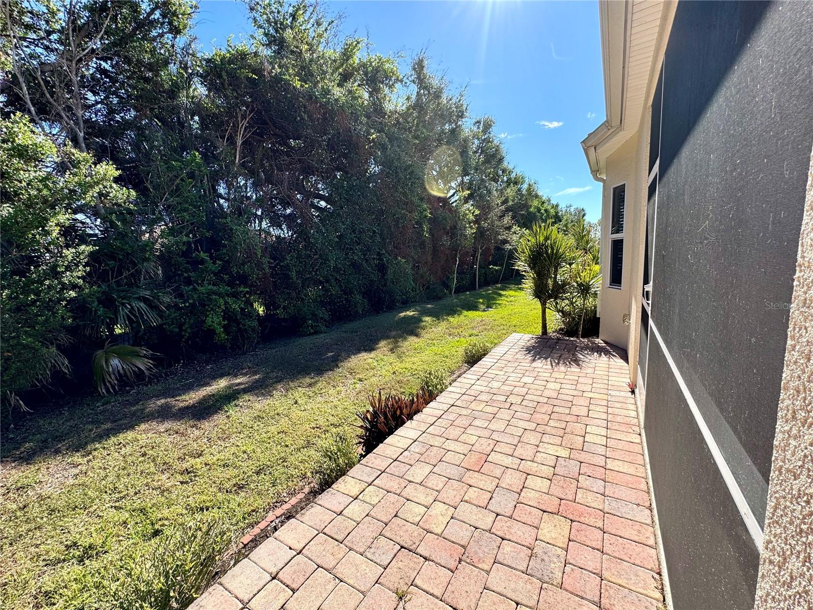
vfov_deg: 85.7
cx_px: 406
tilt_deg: -6.6
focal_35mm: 14
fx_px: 329
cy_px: 305
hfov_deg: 102.1
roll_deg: +3.0
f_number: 2.2
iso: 50
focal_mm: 2.22
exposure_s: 1/1078
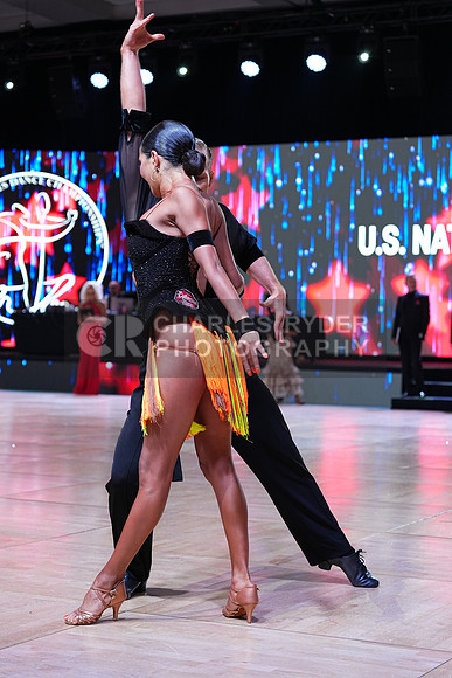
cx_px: 226
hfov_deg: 19.5
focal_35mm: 70
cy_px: 339
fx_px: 1317
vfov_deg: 28.8
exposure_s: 1/400
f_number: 4
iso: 1000
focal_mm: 70
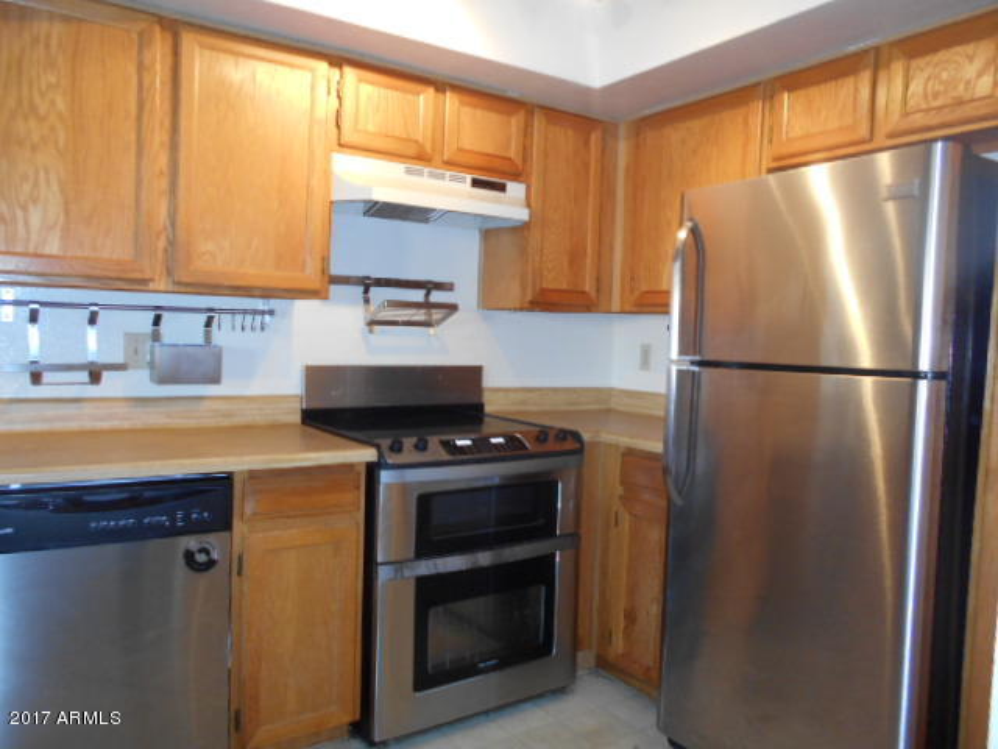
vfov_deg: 53.1
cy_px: 374
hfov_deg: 67.3
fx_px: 750
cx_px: 499
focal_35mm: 26
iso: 200
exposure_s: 1/25
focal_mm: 4.6
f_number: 3.2
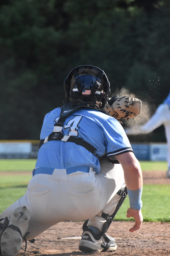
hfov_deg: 5.6
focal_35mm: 247
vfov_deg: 8.4
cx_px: 86
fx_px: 1746
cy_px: 131
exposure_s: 1/4000
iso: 2200
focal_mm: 155
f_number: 5
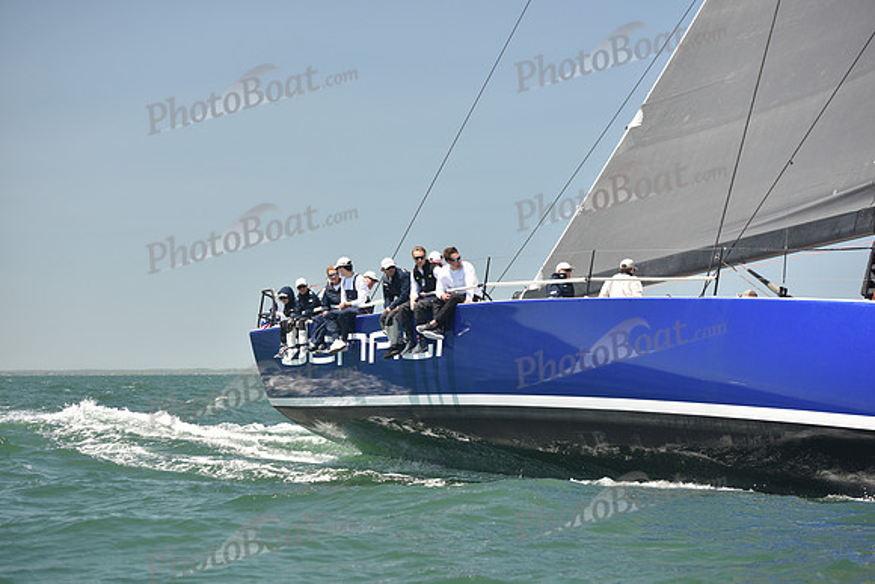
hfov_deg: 22.6
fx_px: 2188
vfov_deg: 15.2
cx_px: 438
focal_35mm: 90
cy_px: 292
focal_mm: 90
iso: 250
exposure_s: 1/800
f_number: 4
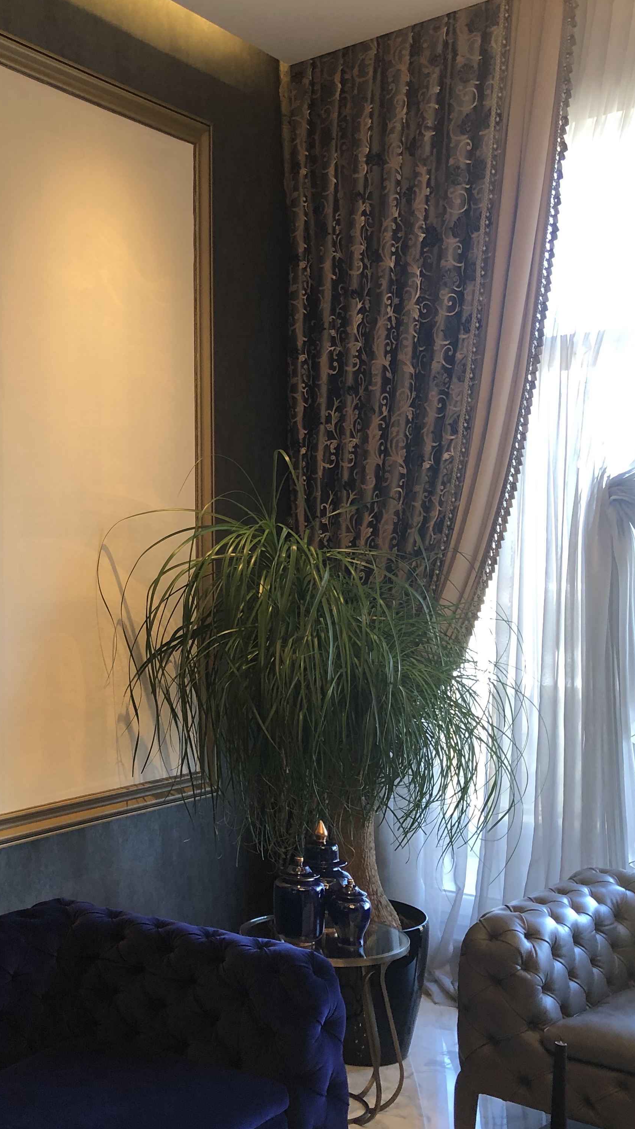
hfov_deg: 26.9
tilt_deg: +0.7
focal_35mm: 41
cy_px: 567
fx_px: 1228
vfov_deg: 49.4
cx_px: -40
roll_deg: +1.0
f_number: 1.8
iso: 25
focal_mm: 4
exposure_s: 1/33
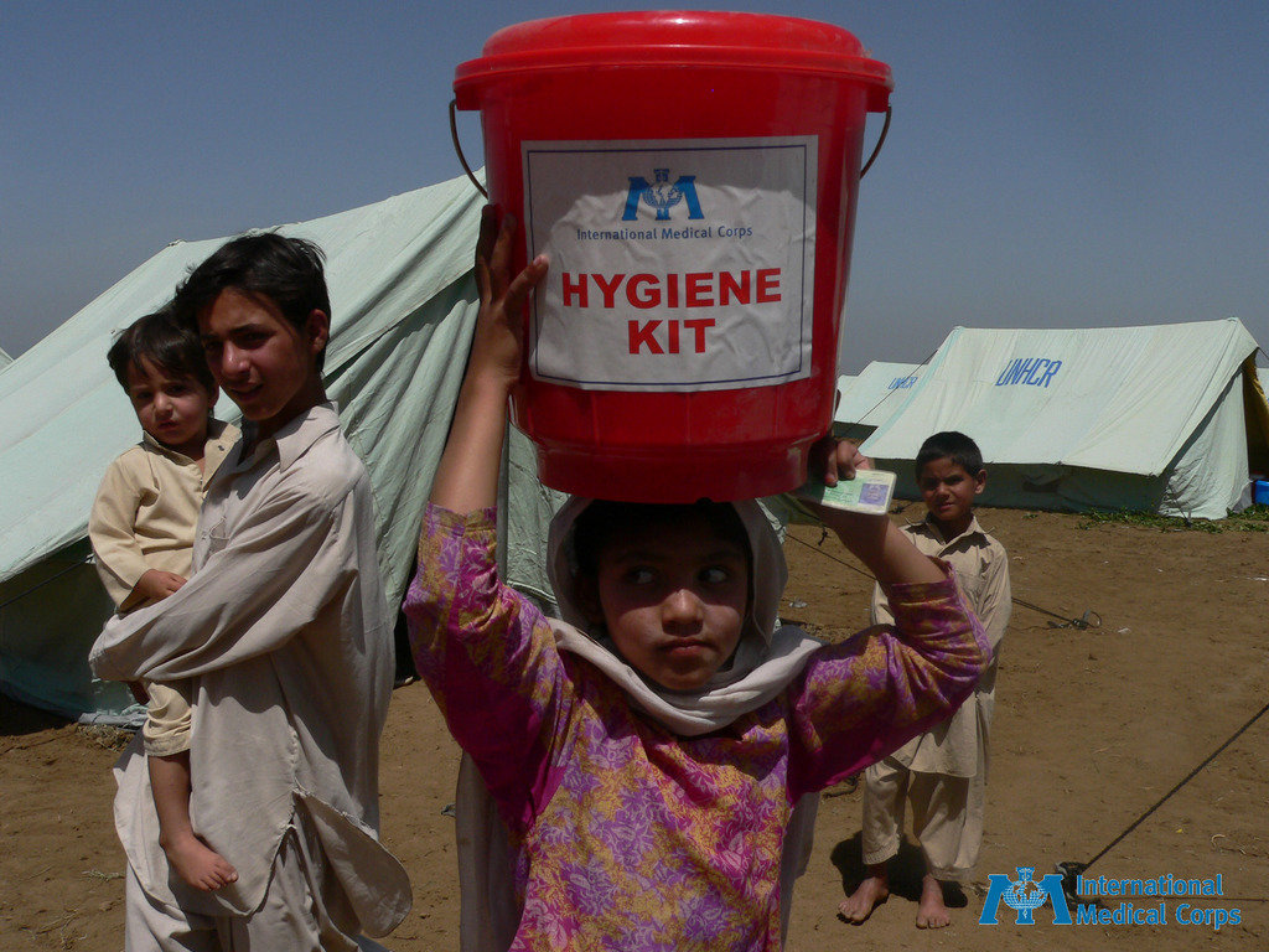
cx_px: 634
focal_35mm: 36
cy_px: 476
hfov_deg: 51.4
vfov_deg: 39.7
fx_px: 1320
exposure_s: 1/1000
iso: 80
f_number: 5.6
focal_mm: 6
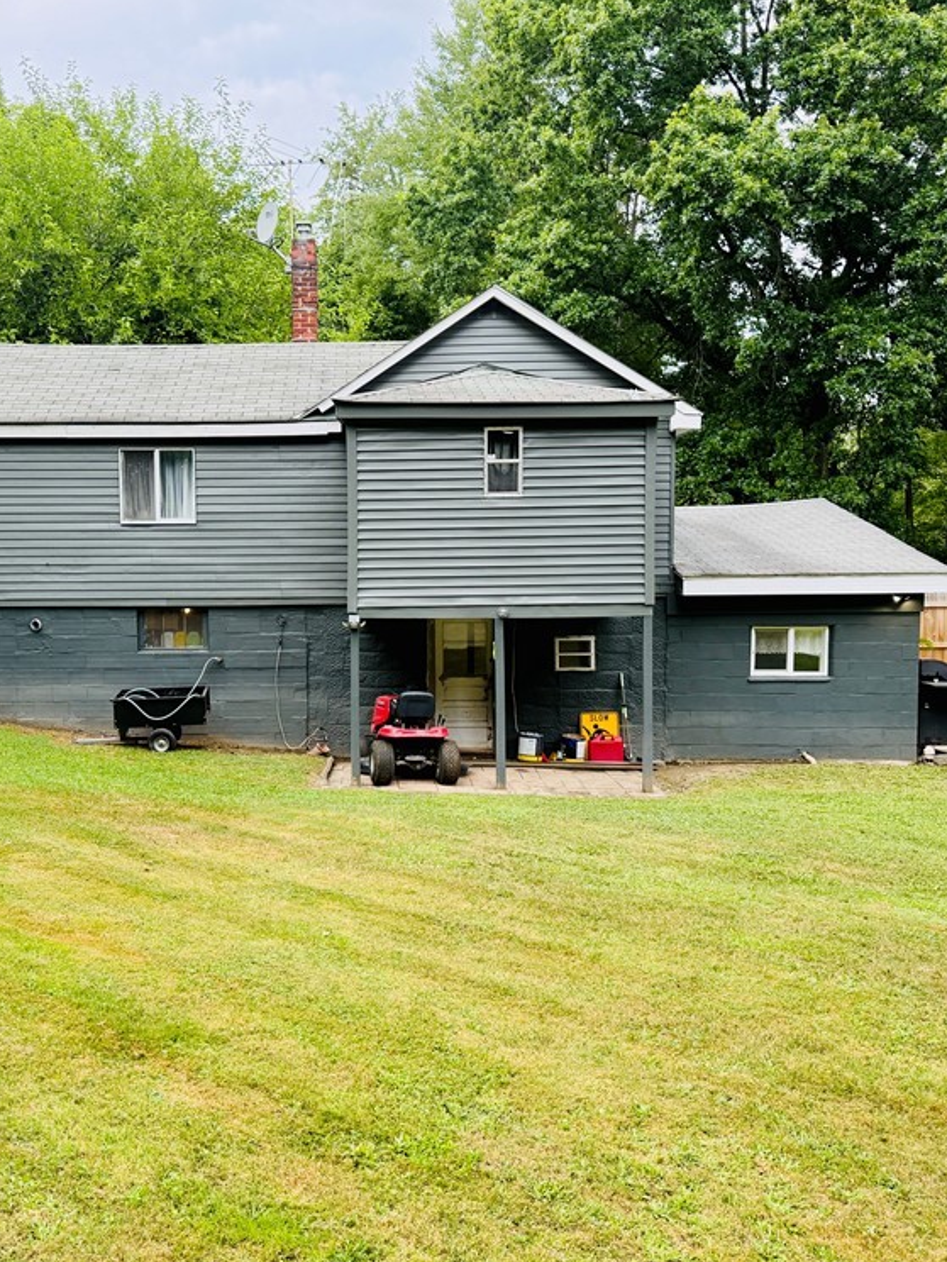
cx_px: 352
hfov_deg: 42.6
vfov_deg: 55.3
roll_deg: +0.8
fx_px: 1203
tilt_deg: -3.3
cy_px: 617
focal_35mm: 33
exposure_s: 1/955
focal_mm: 6.76
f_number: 1.78
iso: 100
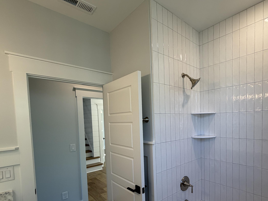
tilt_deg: -3.3
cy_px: 129
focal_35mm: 20
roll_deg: +1.6
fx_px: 155
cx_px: 165
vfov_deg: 64.8
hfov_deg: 80.4
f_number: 2.2
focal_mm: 2.22
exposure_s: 1/120
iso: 100
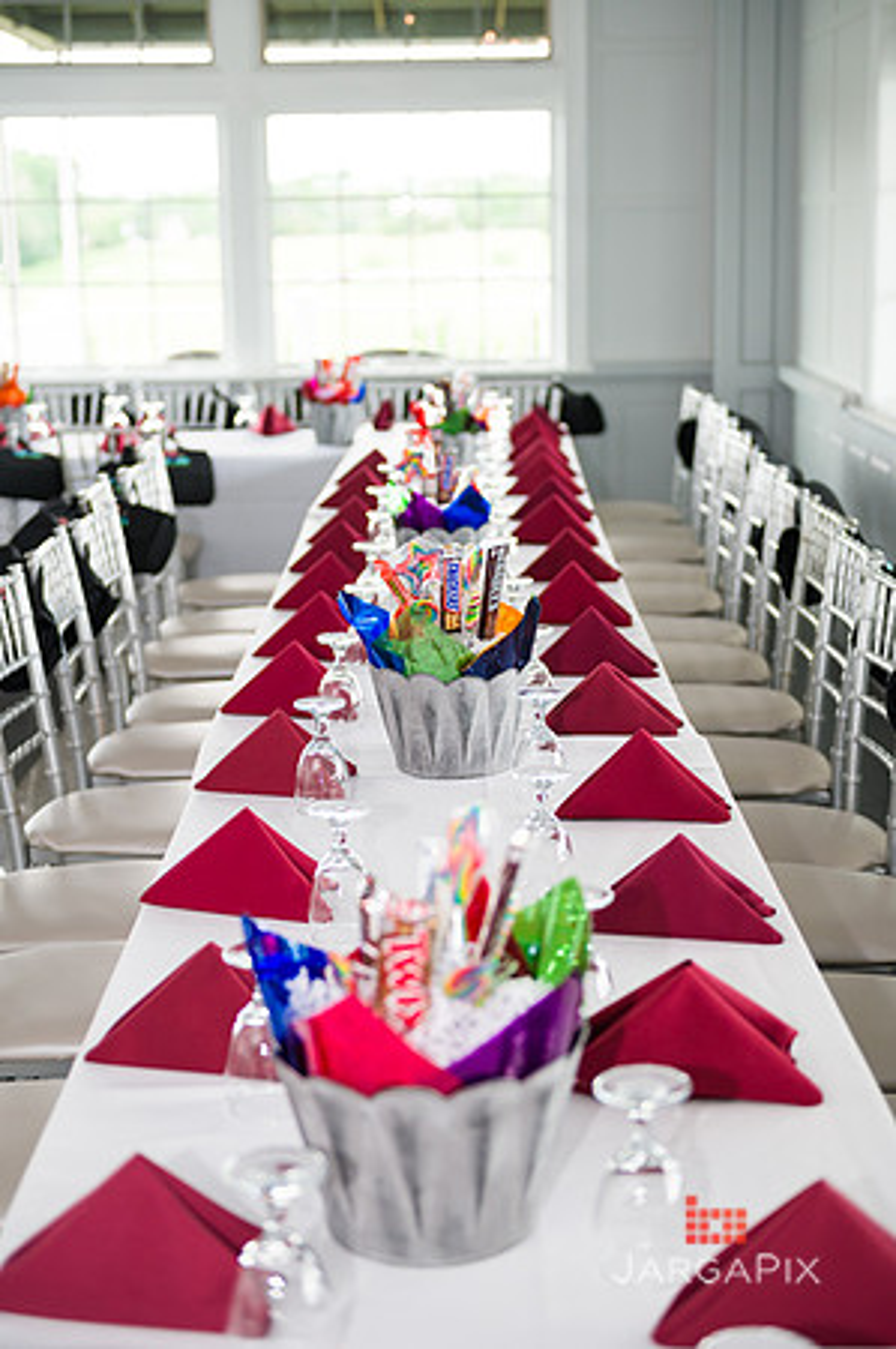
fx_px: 2095
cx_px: 448
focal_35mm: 56
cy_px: 674
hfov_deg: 24.1
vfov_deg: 35.7
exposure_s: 1/200
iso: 200
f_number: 3.2
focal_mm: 56
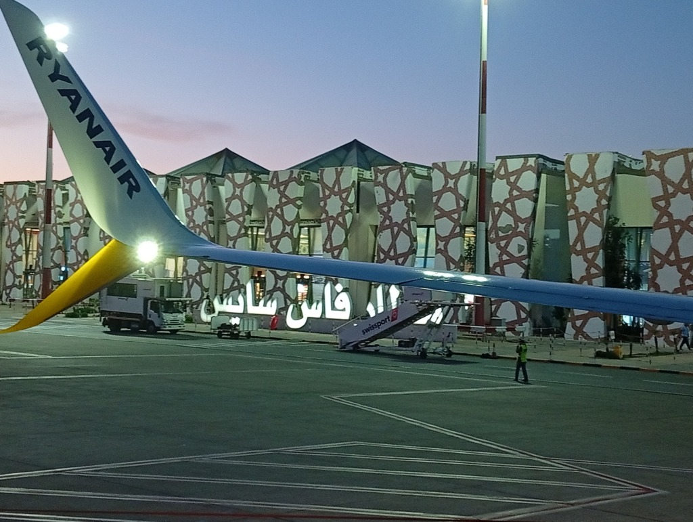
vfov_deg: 24.5
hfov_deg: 32.1
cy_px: 261
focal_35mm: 60
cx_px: 346
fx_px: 1203
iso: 637
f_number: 1.8
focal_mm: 3.96
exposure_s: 1/25
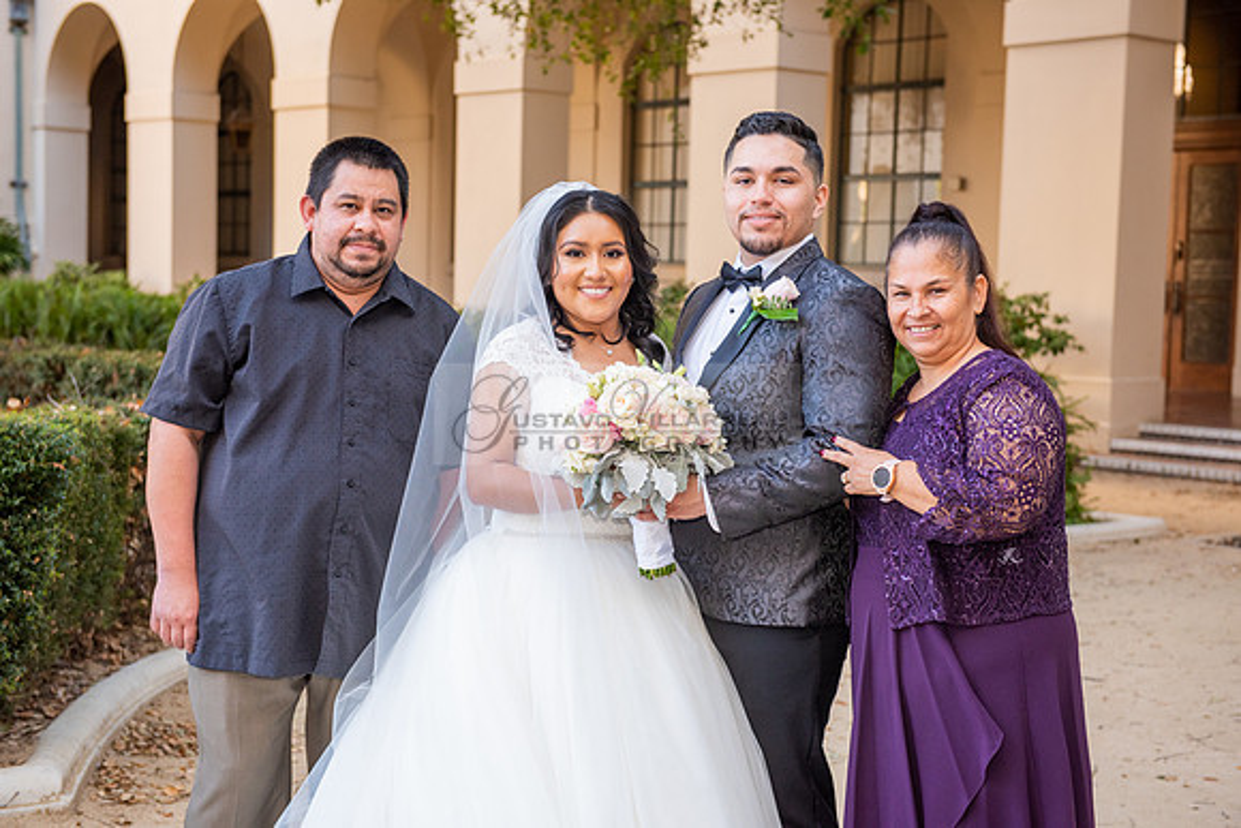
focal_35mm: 58
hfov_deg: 34.5
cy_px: 414
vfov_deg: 23.4
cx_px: 620
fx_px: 2000
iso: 640
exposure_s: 1/200
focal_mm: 58
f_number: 4.5
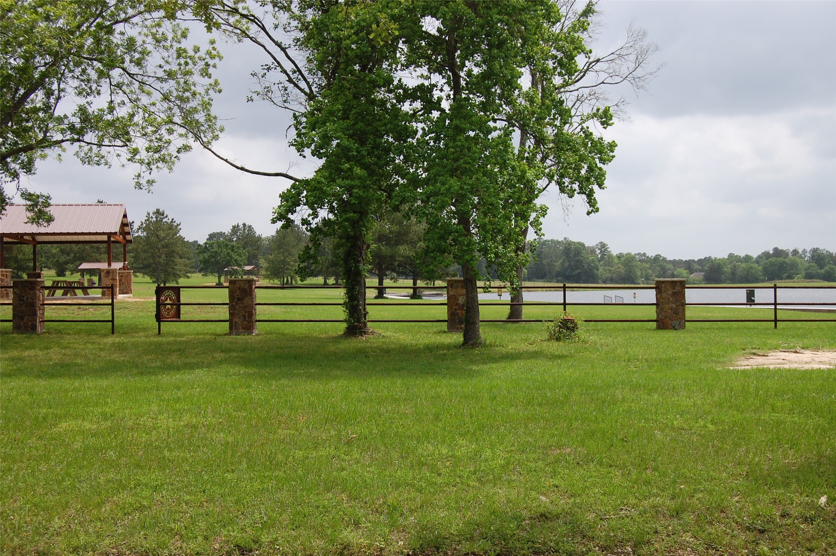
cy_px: 278
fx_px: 1044
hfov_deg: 43.6
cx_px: 418
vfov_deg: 29.8
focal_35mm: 45
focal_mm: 30
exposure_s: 1/320
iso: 200
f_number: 9
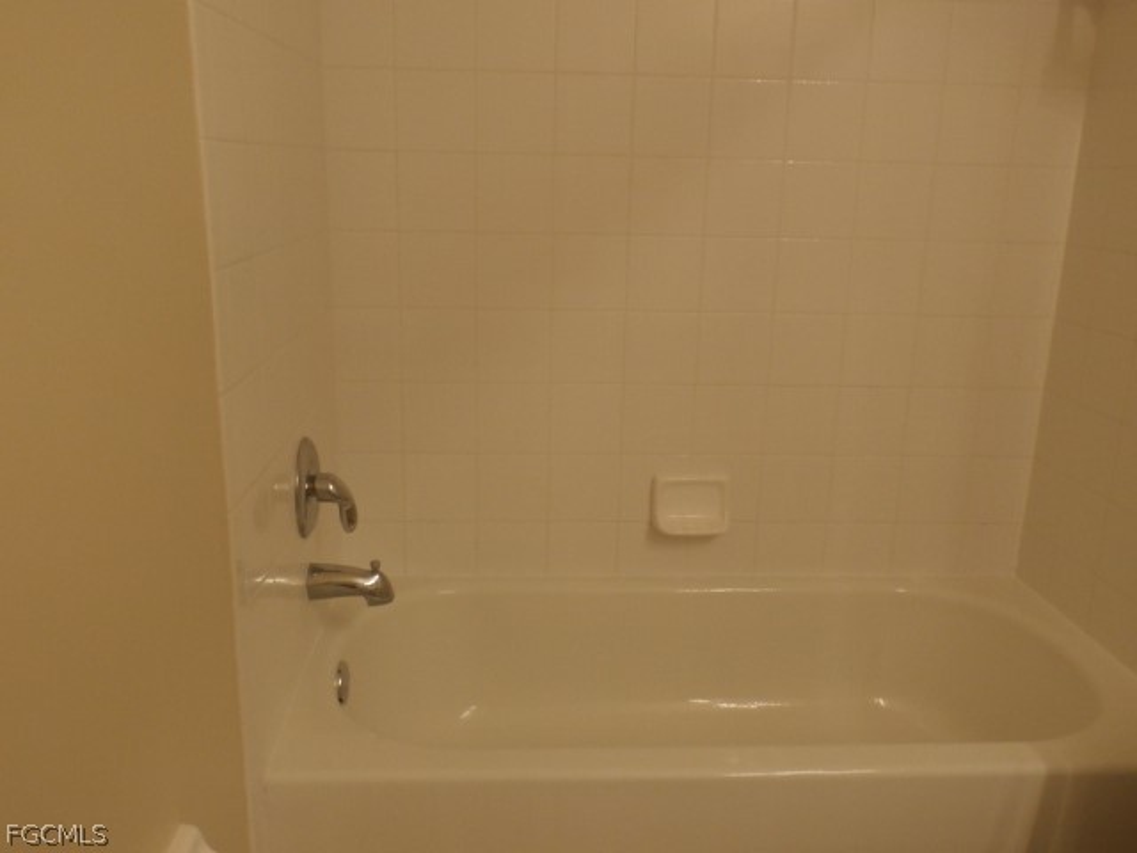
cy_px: 426
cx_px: 568
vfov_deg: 49.7
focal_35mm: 28
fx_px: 920
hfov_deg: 63.4
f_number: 3.2
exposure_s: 1/30
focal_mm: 4.98
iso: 200
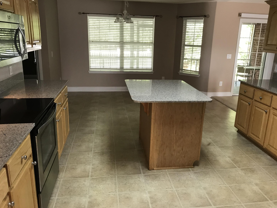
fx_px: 232
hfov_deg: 61.7
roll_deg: -0.4
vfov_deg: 48.2
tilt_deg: -15.3
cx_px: 141
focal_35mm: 29
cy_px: 101
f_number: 1.8
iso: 40
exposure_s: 1/17
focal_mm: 3.99
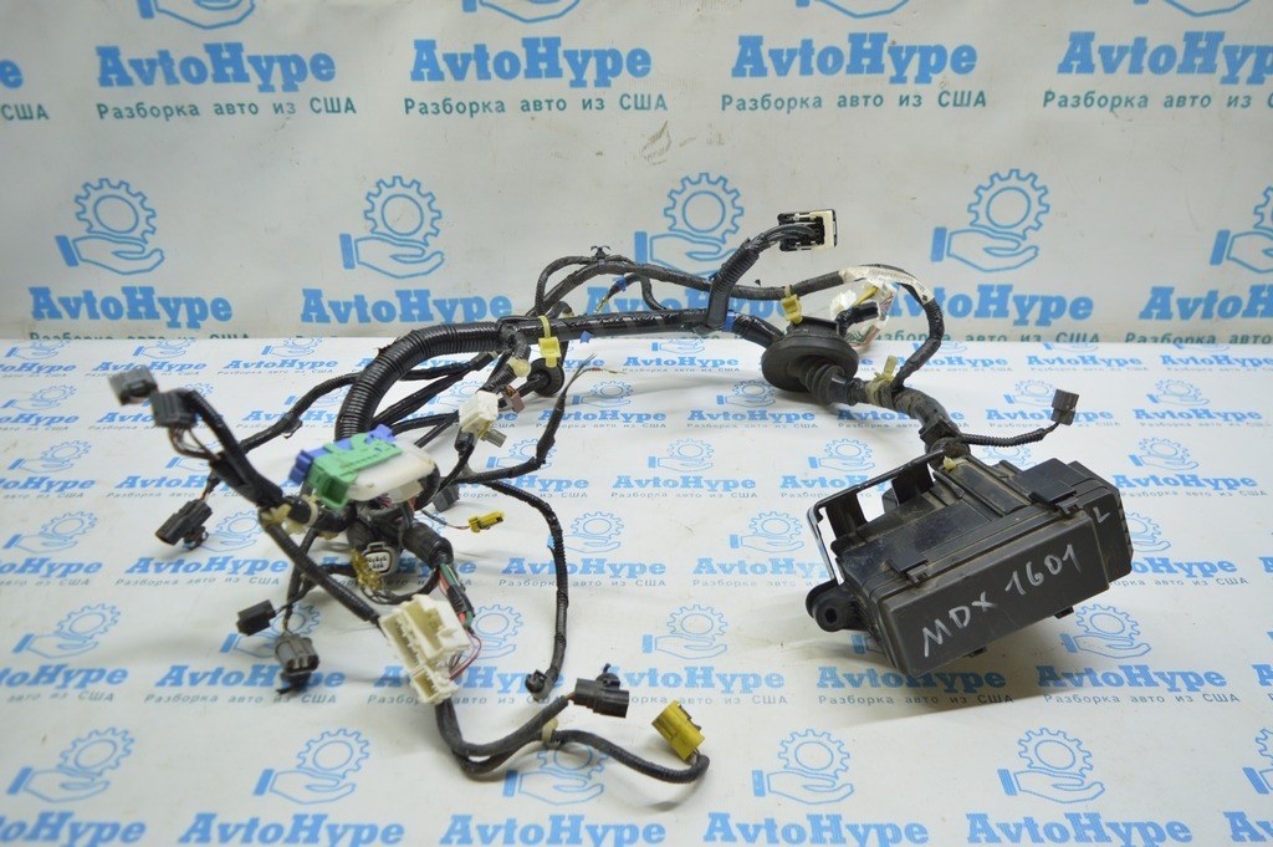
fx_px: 954
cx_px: 636
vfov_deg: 47.9
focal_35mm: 27
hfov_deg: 67.4
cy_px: 424
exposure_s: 1/60
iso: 400
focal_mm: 18
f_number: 3.5
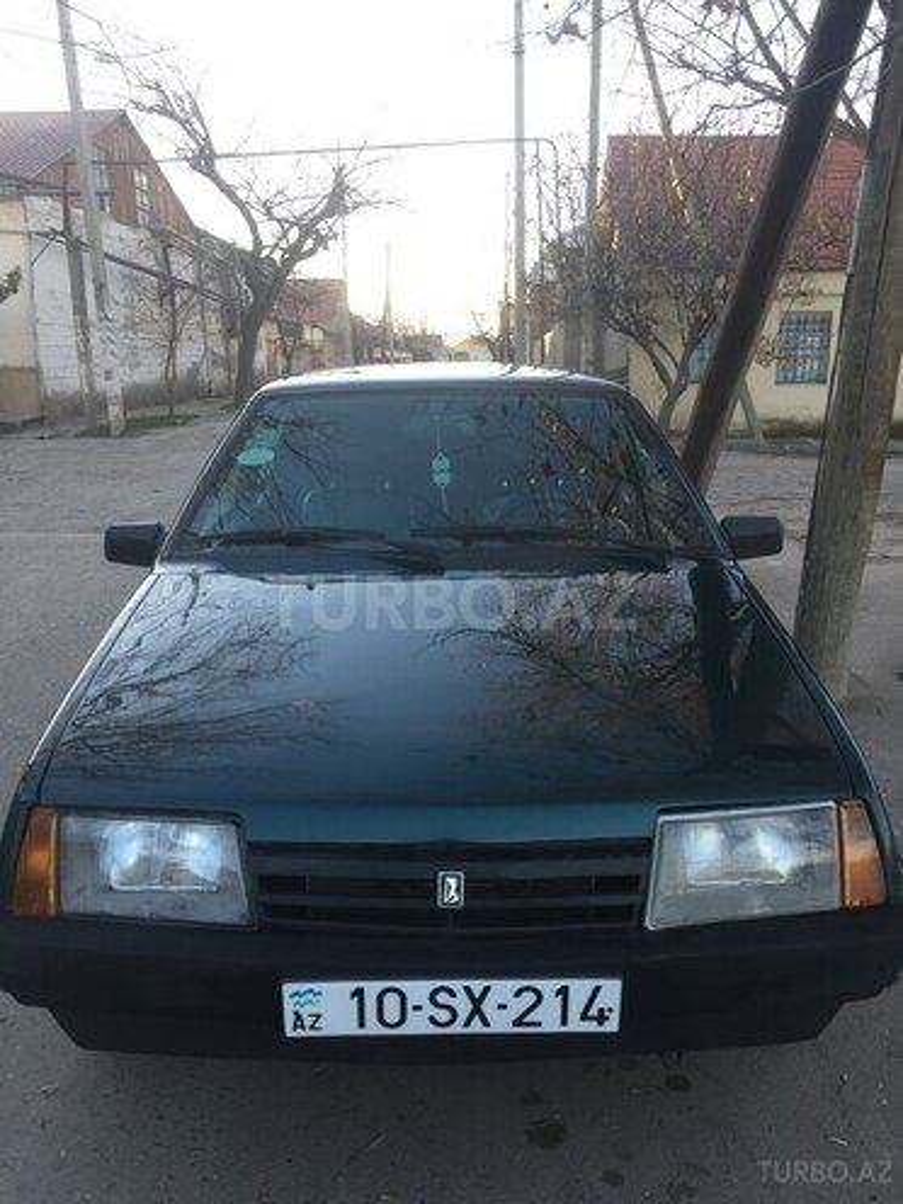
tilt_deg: -13.3
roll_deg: +0.8
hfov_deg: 48.2
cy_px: 602
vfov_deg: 61.7
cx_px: 452
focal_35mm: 29
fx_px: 1009
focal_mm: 4.15
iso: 32
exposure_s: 1/100
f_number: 2.2
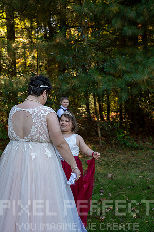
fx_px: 296
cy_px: 116
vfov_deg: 42.8
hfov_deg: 29.2
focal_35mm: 46
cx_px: 77
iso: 560
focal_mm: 46
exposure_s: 1/200
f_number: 4.5
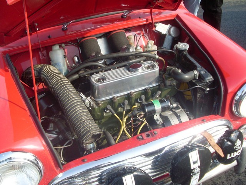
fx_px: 270
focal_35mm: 38
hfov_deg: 49.0
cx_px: 123
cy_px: 92
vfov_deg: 37.7
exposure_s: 1/125
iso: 80
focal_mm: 6.3
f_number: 7.7
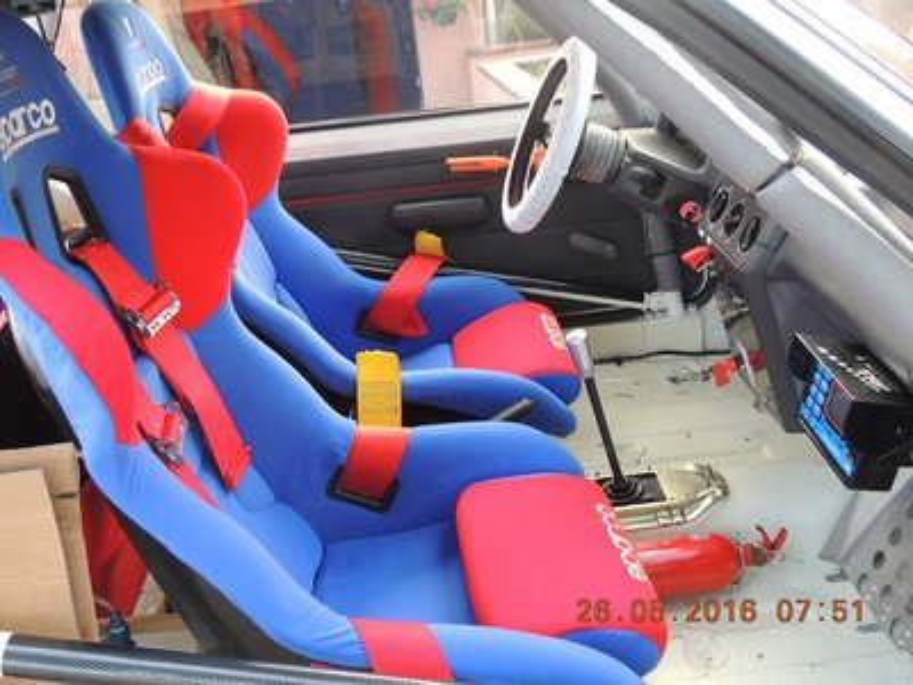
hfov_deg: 55.4
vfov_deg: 42.9
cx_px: 456
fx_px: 870
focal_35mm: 33
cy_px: 342
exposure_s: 1/50
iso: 140
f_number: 3.2
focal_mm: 5.8
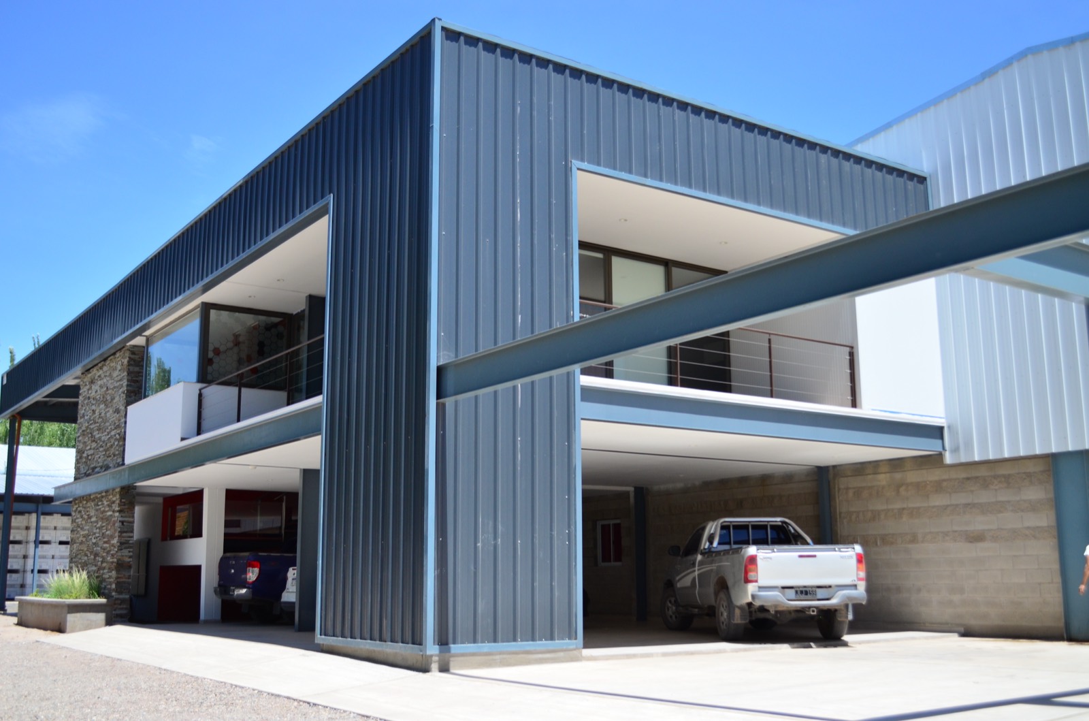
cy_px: 360
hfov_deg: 53.2
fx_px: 1087
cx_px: 544
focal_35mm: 36
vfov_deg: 36.7
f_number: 4
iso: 400
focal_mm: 24
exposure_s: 1/2000
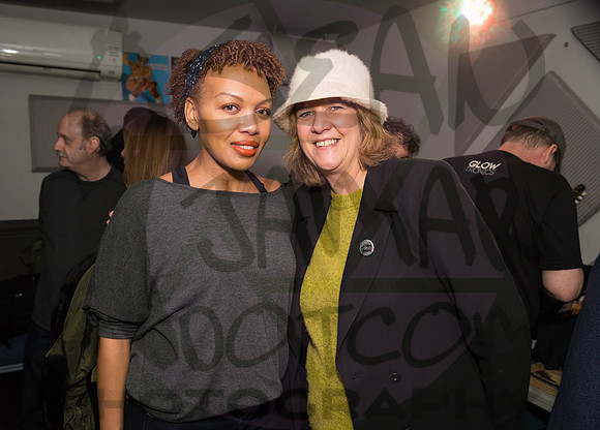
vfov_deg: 42.2
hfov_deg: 56.6
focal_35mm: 33
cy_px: 238
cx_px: 290
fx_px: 557
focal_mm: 28
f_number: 4
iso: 2500
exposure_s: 1/320
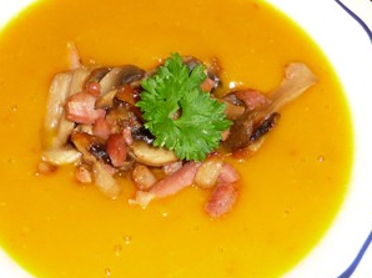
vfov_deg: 17.1
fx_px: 923
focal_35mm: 86
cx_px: 145
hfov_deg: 22.7
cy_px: 172
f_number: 3.9
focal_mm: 6.7
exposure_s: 1/30
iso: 100
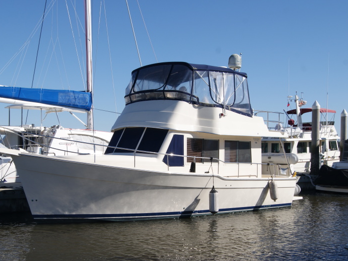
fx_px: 523
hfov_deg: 36.7
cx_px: 146
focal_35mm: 52
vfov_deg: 28.0
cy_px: 133
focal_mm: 28
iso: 100
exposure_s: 1/160
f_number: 11
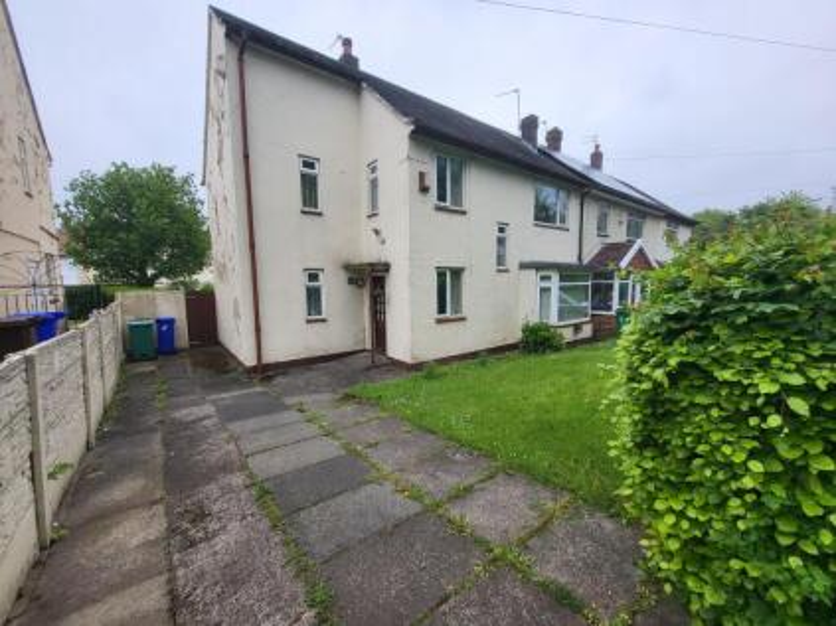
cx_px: 418
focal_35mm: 13
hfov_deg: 106.2
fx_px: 314
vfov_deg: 89.9
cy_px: 313
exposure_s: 1/504
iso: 32
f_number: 2.2
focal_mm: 1.74
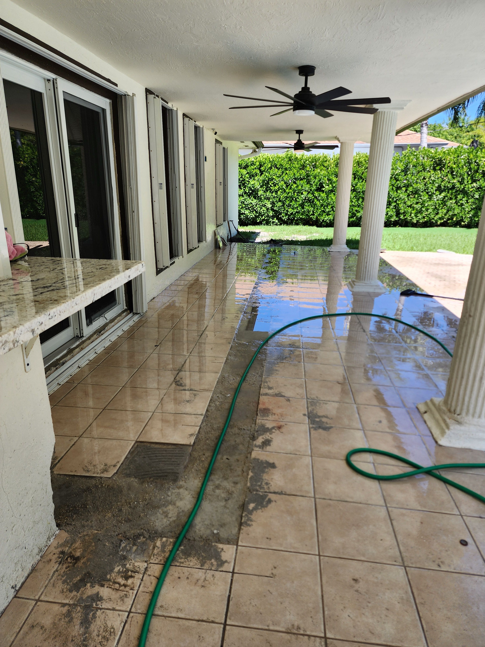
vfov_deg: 73.9
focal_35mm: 23
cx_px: 242
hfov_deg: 58.9
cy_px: 324
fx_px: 430
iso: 12
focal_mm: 6.4
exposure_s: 1/324
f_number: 1.8
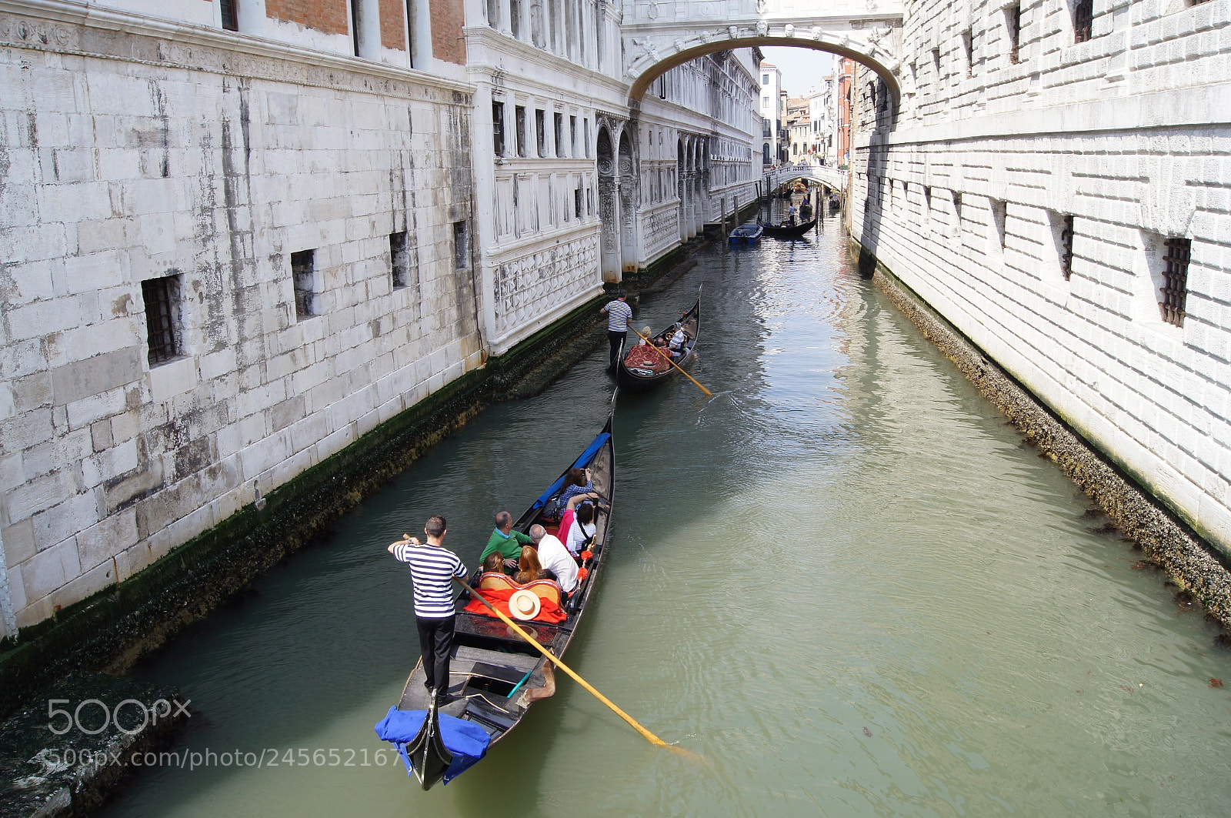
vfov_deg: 43.5
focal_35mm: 30
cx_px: 616
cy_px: 409
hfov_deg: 62.0
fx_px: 1025
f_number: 11
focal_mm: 20
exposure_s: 1/60
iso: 100
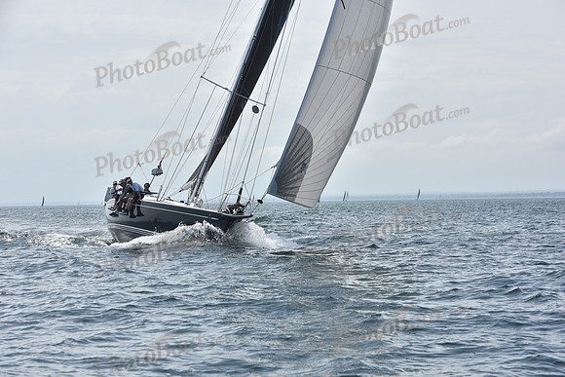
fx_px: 1491
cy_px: 188
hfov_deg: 21.5
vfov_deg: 14.4
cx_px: 282
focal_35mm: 95
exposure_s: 1/1250
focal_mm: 95
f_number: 7.1
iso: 200
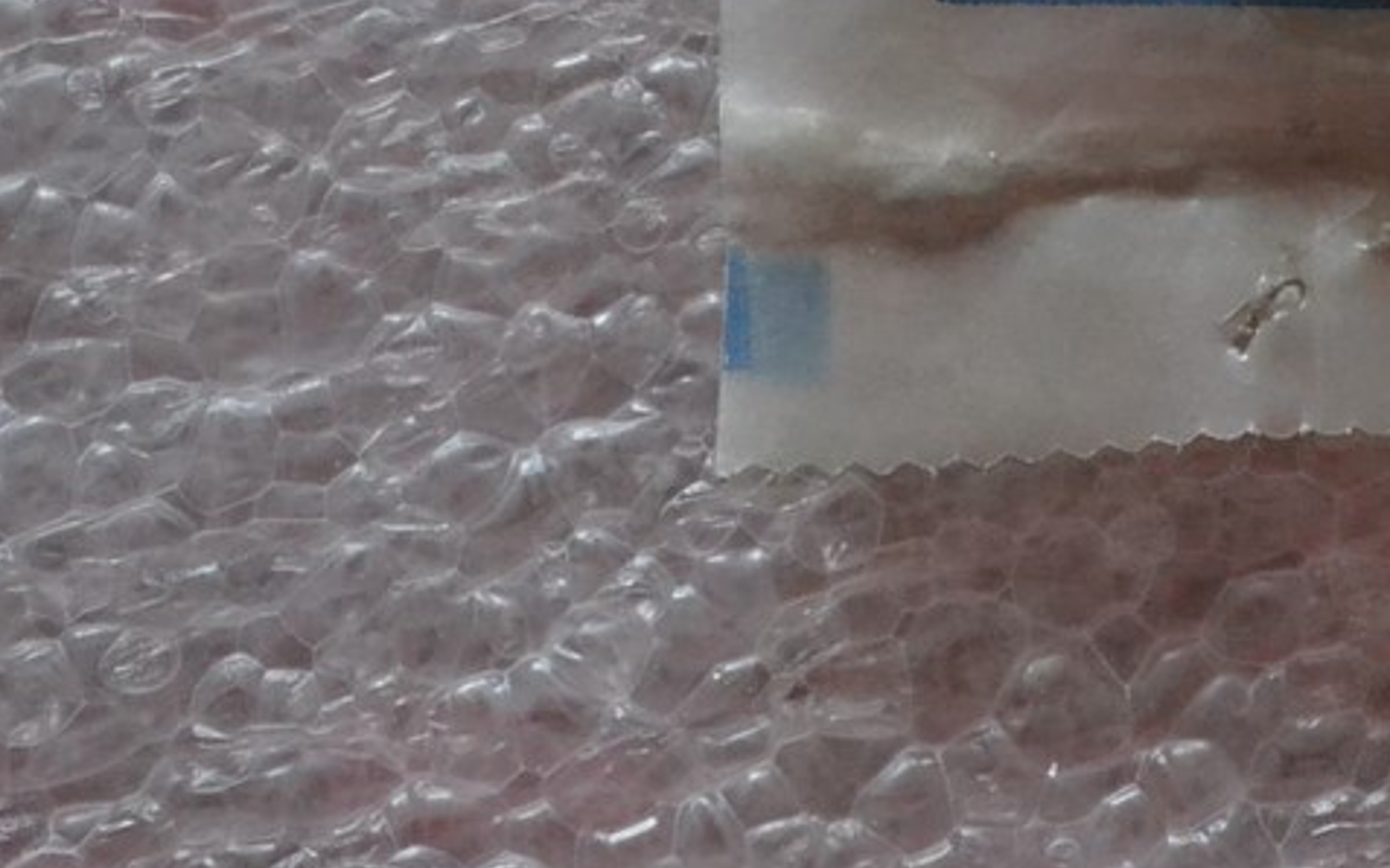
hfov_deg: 10.4
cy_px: -358
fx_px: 7538
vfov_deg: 6.5
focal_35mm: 199
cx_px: 1702
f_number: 5.3
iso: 3200
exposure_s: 1/50
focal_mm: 46
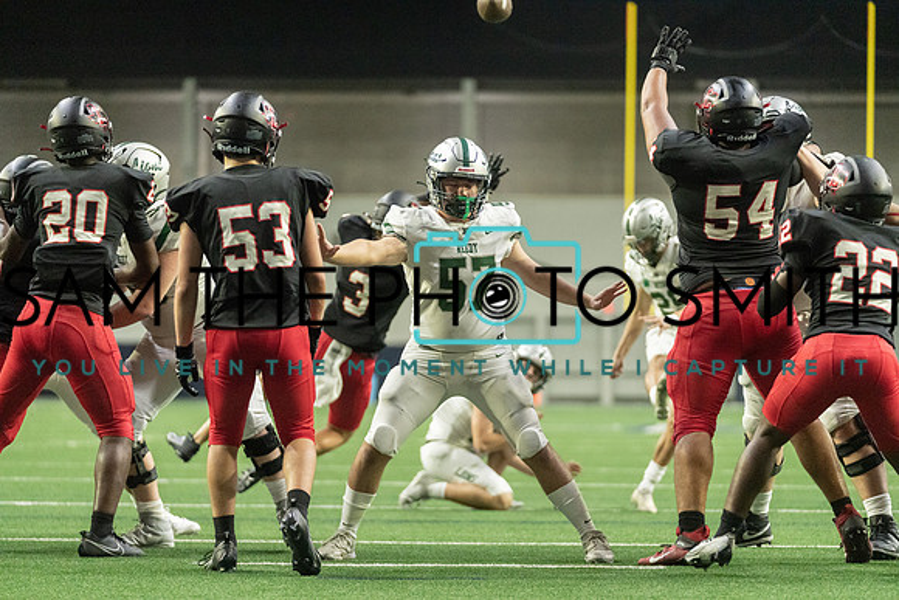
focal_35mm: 146
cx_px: 450
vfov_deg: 9.4
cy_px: 300
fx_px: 3647
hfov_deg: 14.1
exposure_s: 1/1250
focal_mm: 146
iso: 6400
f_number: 2.8
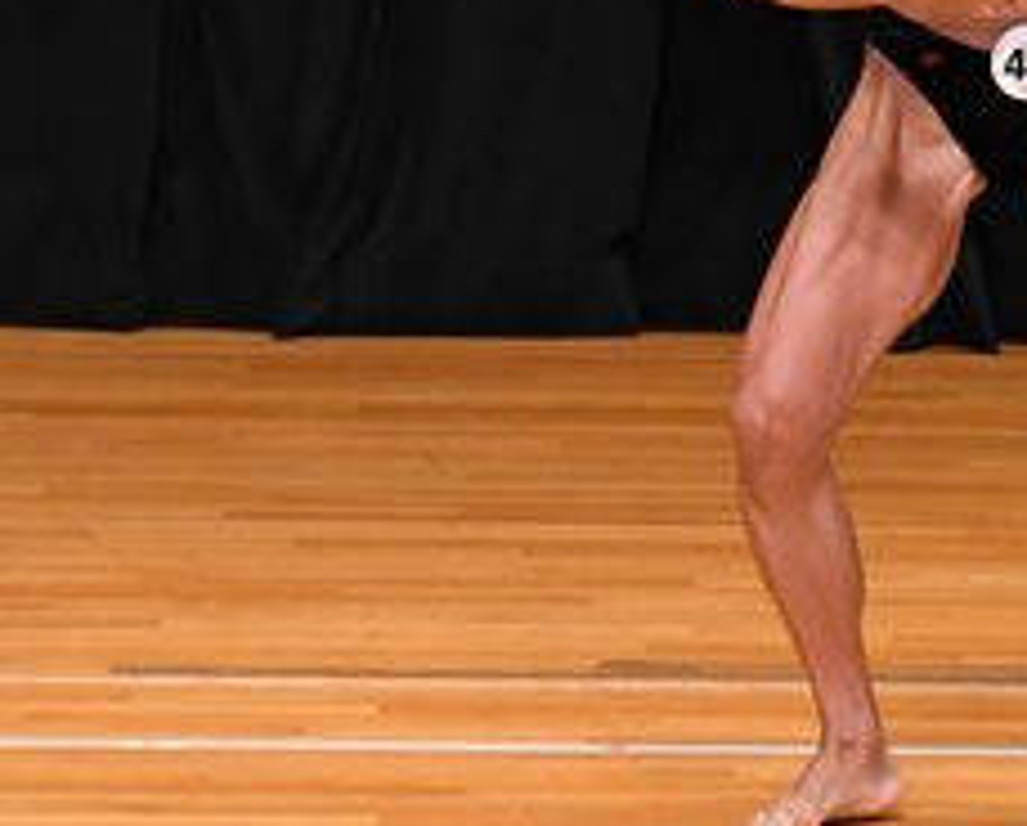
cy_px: 233
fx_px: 21709
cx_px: 841
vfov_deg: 2.2
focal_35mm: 713
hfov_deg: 2.7
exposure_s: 1/400
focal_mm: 150
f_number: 5.6
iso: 3200
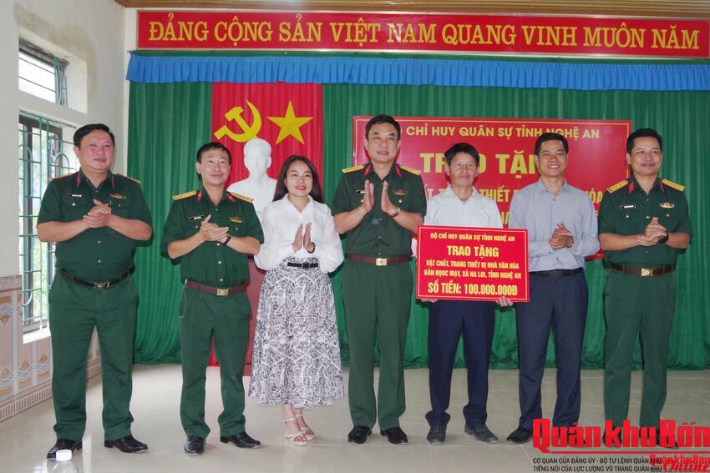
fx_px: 611
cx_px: 355
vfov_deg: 42.3
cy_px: 236
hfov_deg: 60.3
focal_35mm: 31
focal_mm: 21
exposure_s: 1/60
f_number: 9
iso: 800
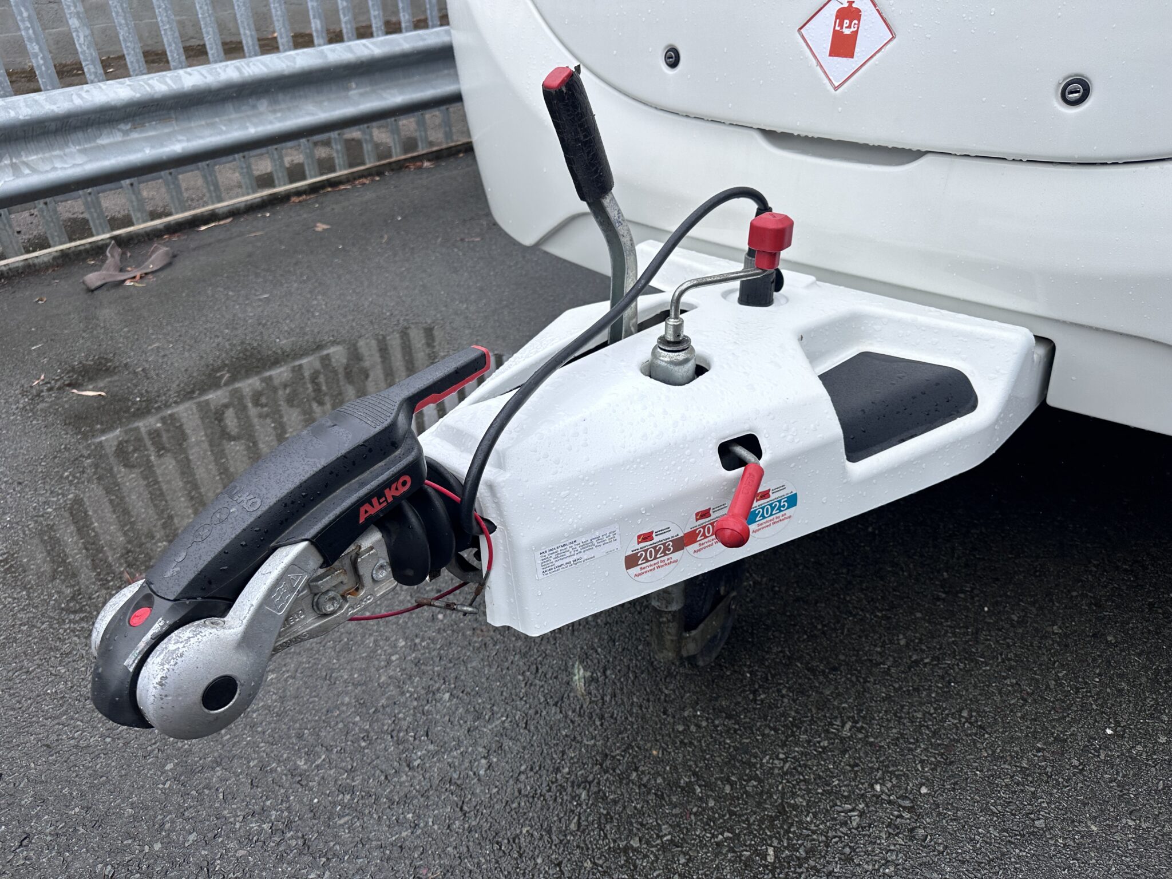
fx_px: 813
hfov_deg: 71.6
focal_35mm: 24
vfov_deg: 56.8
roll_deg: +2.7
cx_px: 586
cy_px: 440
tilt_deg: -28.5
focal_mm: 6.86
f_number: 1.78
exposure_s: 1/2353
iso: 80
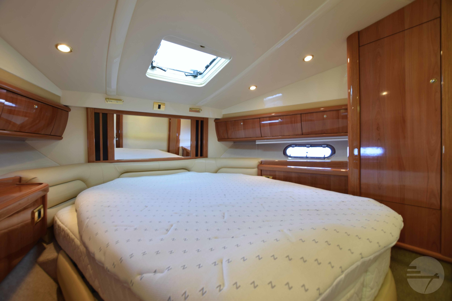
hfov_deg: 100.4
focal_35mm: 15
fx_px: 188
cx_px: 226
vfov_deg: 77.3
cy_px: 150
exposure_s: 1/2
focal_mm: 10
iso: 100
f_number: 5
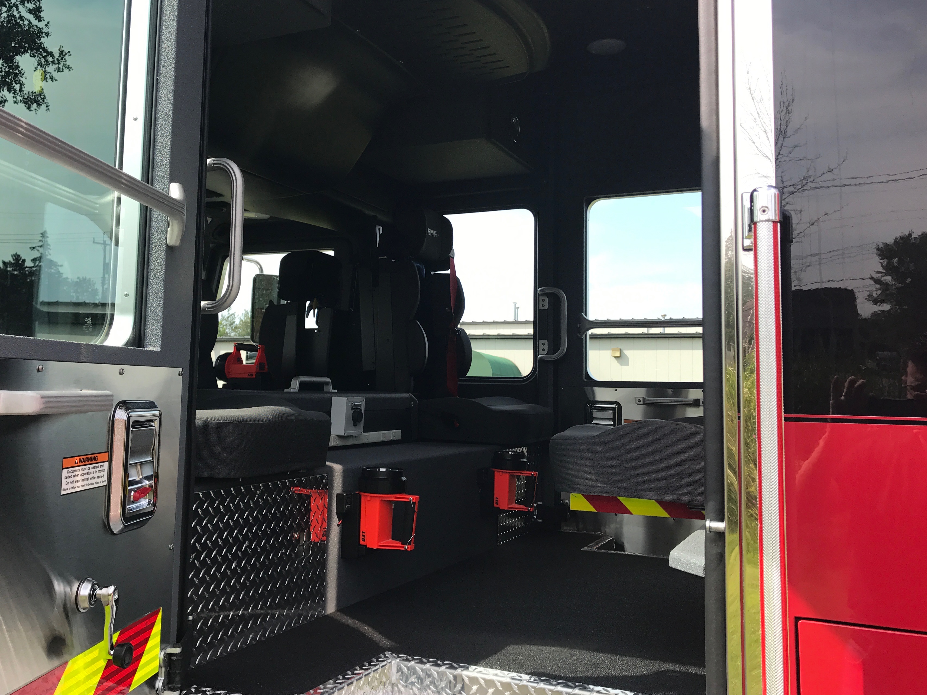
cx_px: 412
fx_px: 884
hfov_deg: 55.2
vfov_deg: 42.9
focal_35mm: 33
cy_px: 302
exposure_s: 1/714
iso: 20
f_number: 1.8
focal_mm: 3.99
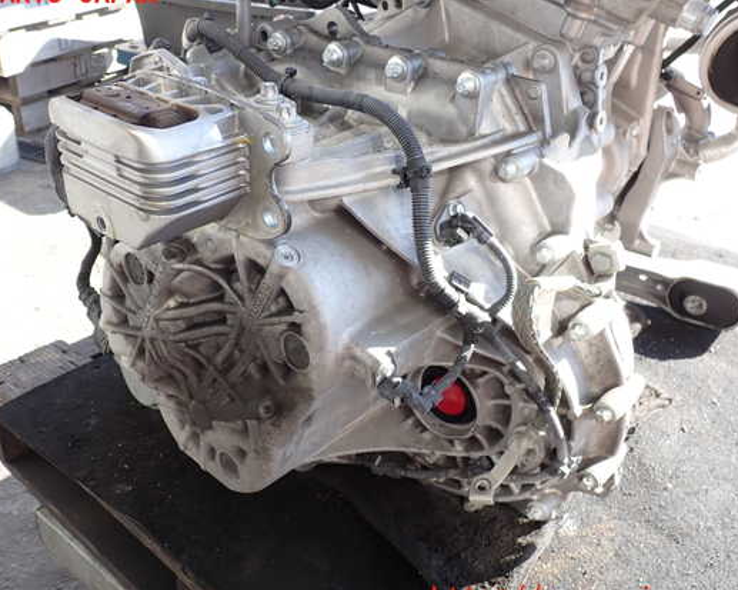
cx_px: 325
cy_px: 297
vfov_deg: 43.3
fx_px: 742
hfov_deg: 52.7
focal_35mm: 34
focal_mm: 5.4
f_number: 3.2
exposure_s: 1/125
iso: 100
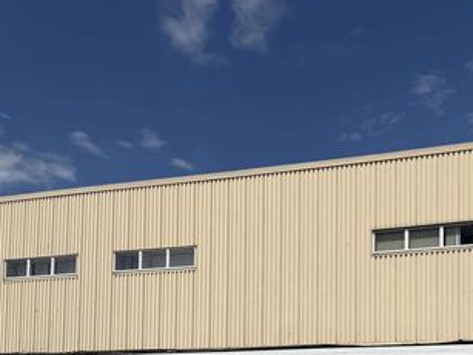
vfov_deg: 27.4
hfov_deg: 37.6
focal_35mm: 50
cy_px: 357
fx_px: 683
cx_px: 331
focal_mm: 6.76
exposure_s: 1/14286
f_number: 1.78
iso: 80
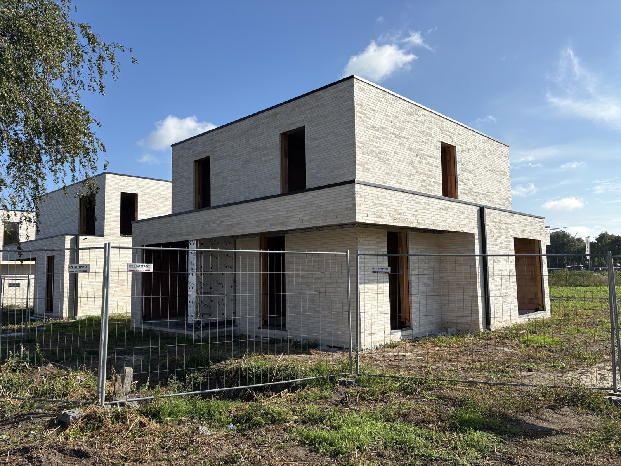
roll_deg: +0.6
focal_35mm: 26
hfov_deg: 67.3
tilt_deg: +4.7
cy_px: 233
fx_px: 466
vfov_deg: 53.1
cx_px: 310
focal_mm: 5.96
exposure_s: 1/4065
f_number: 1.6
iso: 50
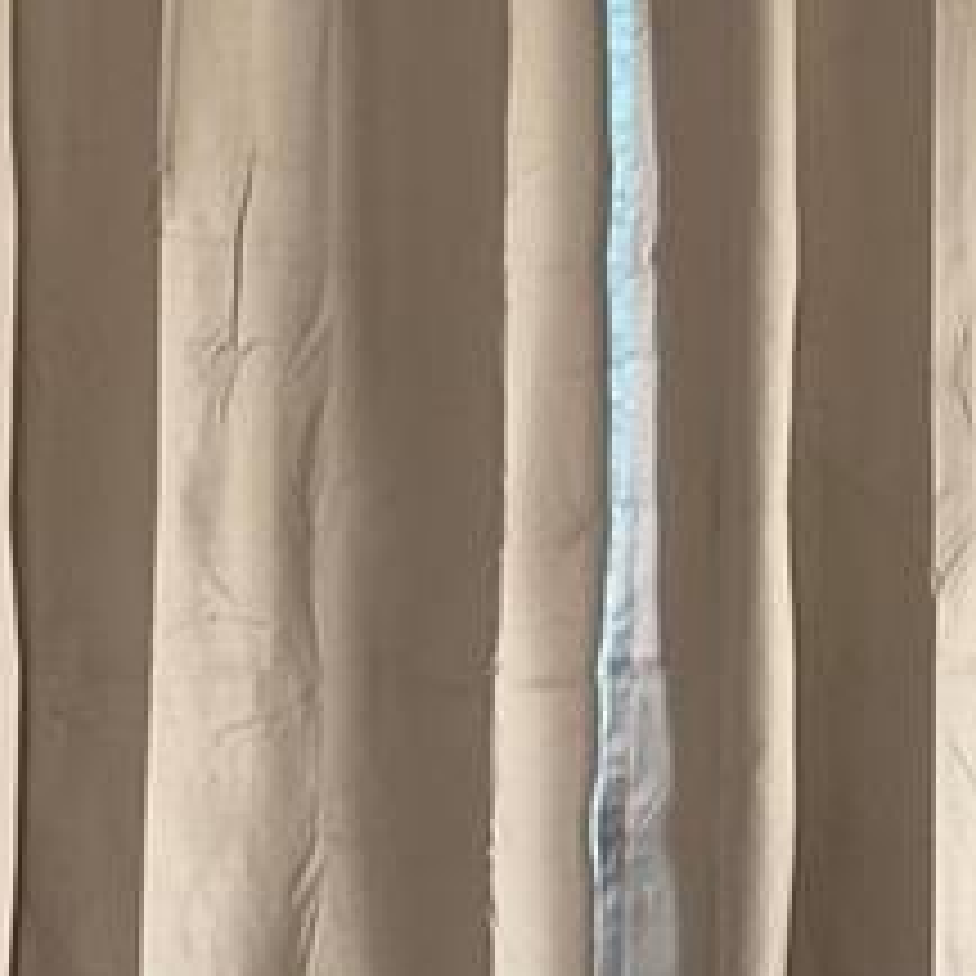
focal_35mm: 127
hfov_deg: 13.7
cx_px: 585
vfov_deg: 13.7
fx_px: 4051
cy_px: 711
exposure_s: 1/121
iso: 100
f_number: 1.8
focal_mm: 4.25
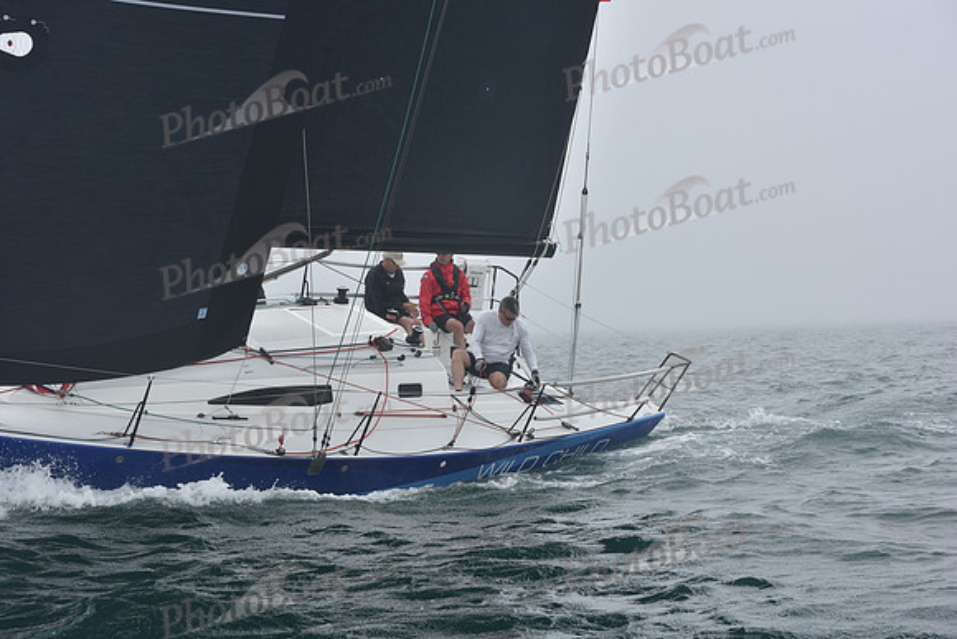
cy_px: 320
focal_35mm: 70
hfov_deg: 28.8
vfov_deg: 19.5
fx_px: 1861
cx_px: 478
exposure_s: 1/800
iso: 250
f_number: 9
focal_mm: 70
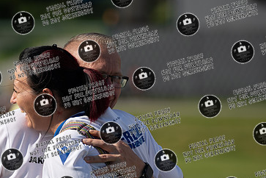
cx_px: 67
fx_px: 2593
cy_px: 127
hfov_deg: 5.9
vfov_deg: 3.9
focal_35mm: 351
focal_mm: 200
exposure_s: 1/1600
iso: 80
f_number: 3.5
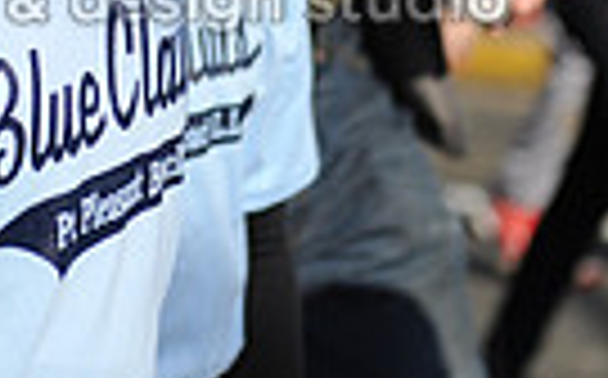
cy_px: -166
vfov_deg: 4.5
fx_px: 4783
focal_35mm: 289
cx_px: 23
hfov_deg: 7.2
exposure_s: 1/6400
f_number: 2.8
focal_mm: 66
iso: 400
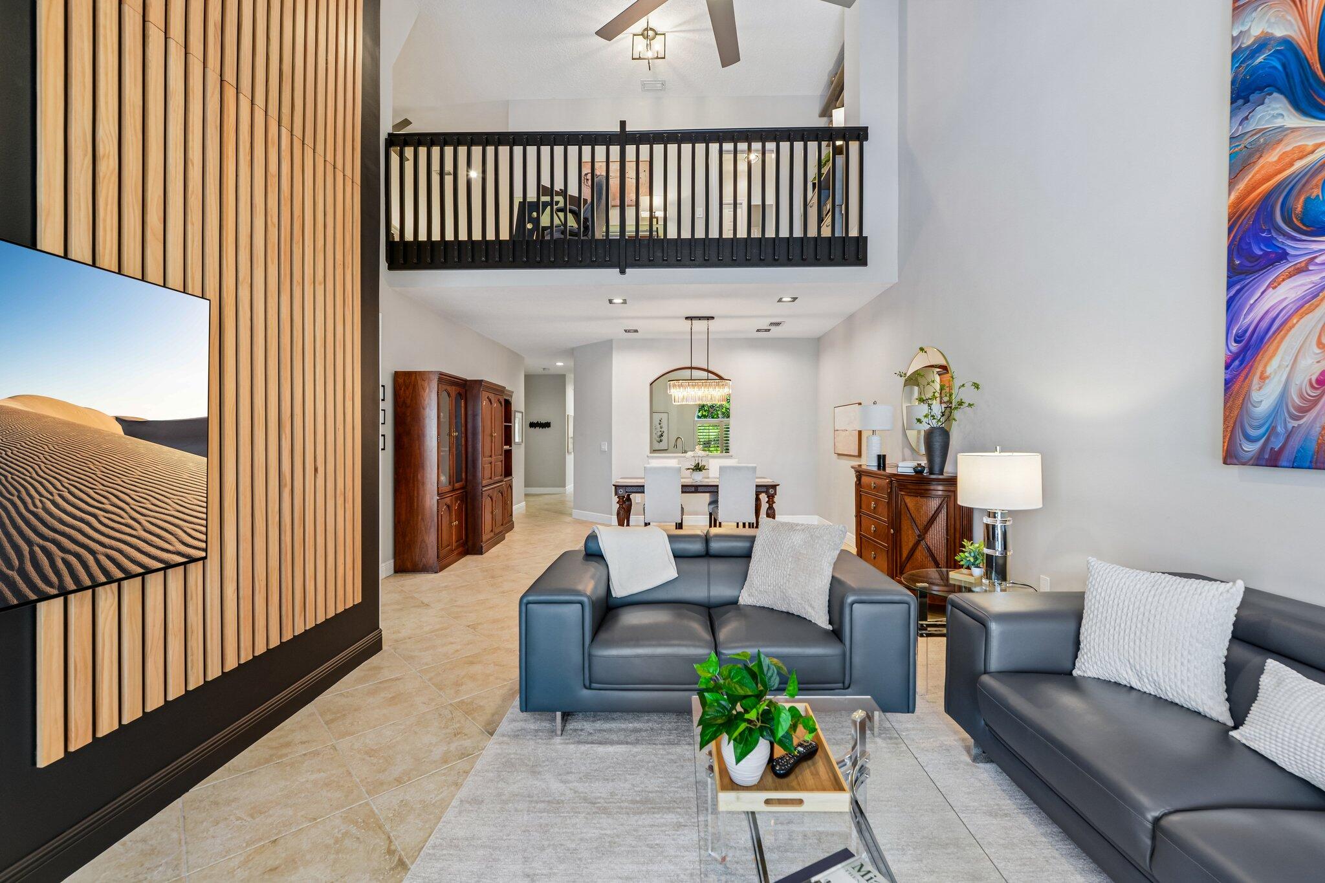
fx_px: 515
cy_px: 442
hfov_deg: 104.3
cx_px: 662
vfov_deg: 81.2
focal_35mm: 14
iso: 200
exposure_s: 1/5
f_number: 9
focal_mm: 14
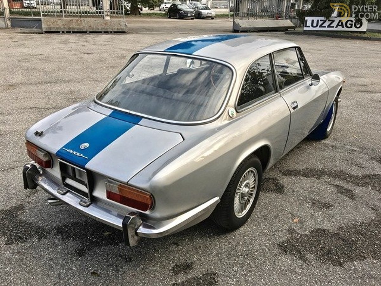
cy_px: 143
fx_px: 319
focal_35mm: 29
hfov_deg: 61.7
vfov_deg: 48.2
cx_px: 190
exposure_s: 1/565
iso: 25
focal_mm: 4.15
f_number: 2.2
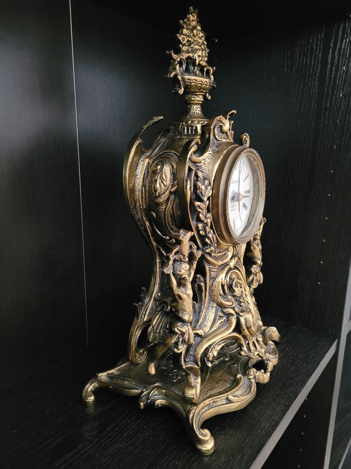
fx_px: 352
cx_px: 176
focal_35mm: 26
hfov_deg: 53.1
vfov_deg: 67.3
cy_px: 234
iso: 1600
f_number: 1.8
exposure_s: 1/25
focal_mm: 5.4
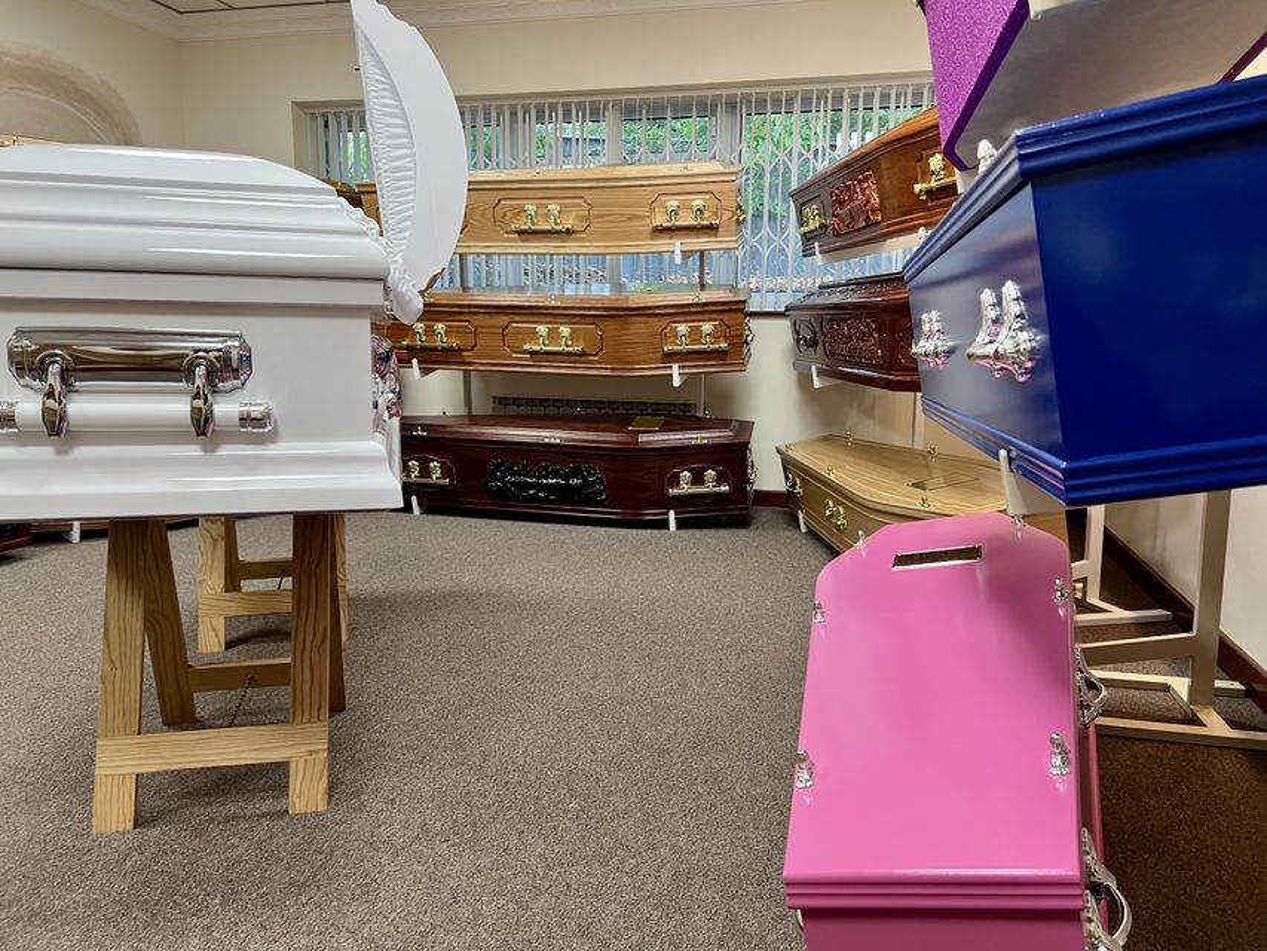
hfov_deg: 67.3
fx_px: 952
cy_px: 476
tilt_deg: -6.6
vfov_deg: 53.1
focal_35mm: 26
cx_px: 634
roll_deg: -0.7
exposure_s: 1/50
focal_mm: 5.7
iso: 80
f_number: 1.5
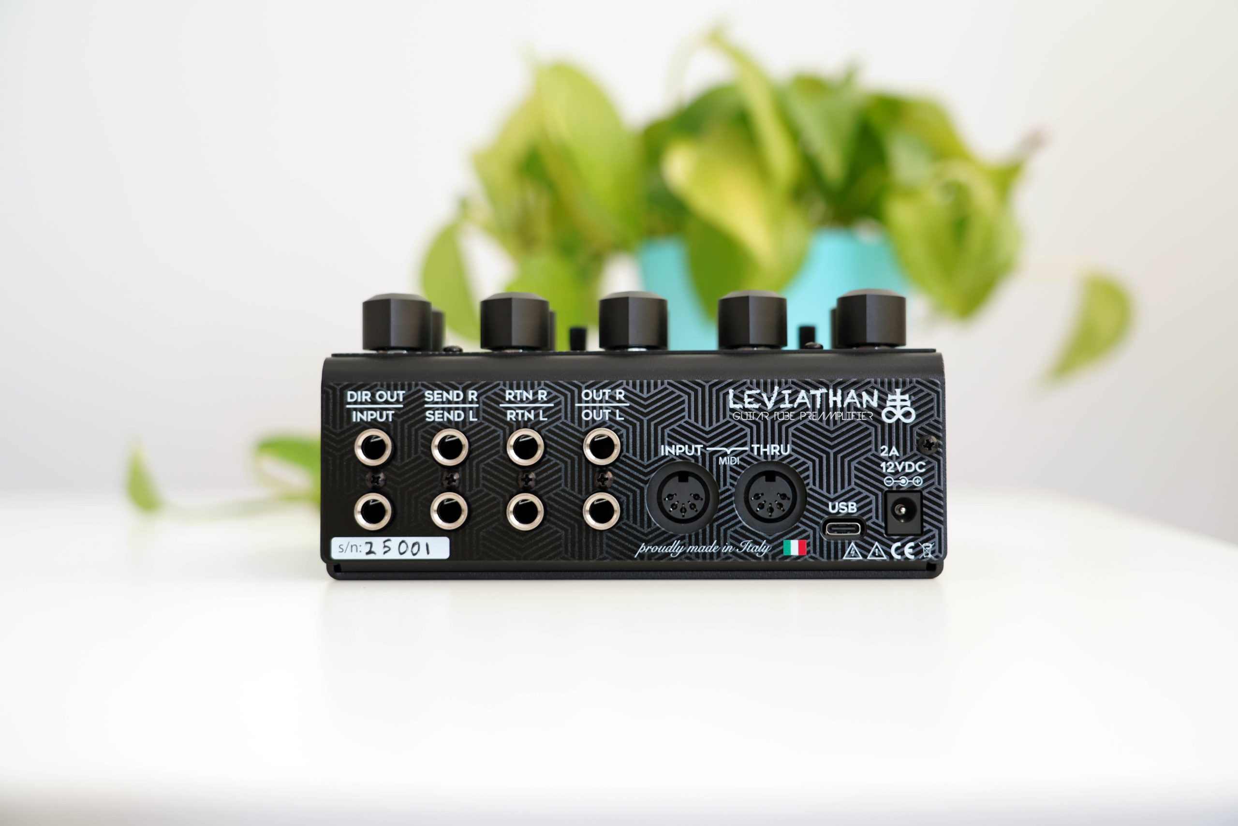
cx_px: 619
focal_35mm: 58
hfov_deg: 34.5
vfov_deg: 23.4
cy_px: 413
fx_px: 1995
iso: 125
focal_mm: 58
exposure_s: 1/15
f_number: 4
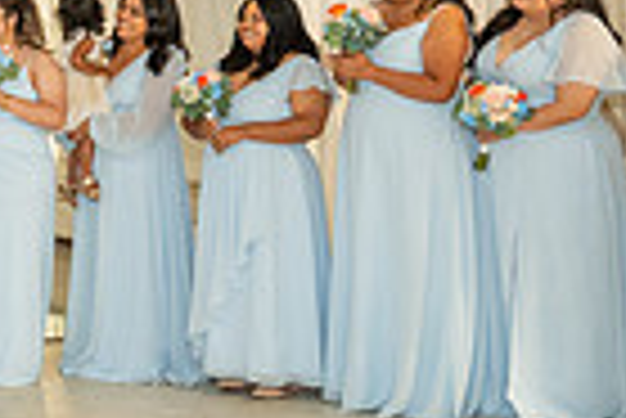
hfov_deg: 16.0
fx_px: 1741
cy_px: 83
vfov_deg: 13.7
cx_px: -612
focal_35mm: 100
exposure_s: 1/160
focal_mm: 24
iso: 1000
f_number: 3.2
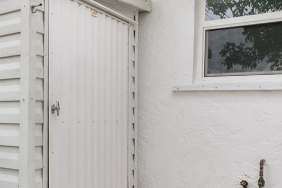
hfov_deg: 40.0
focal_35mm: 45
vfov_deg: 29.8
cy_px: 102
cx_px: 22
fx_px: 352
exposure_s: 1/20
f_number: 8
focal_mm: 10
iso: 100
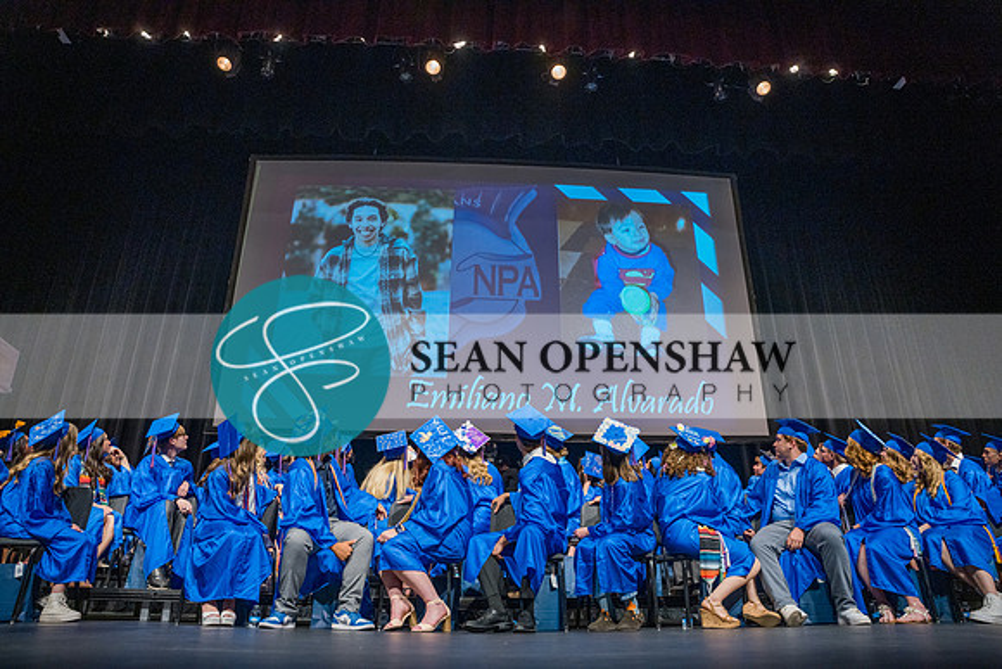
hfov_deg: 73.7
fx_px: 668
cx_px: 501
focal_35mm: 24
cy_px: 334
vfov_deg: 53.2
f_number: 2.8
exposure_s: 1/160
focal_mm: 24
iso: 2500
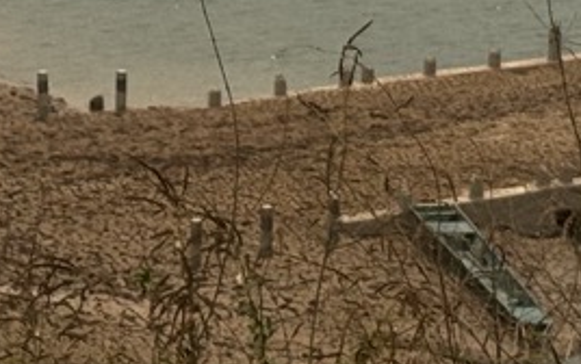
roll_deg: -1.2
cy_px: -544
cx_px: 392
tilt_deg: -5.9
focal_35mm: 243
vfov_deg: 5.2
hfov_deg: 8.6
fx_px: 3851
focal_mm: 6.76
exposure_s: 1/7937
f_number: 1.78
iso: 64
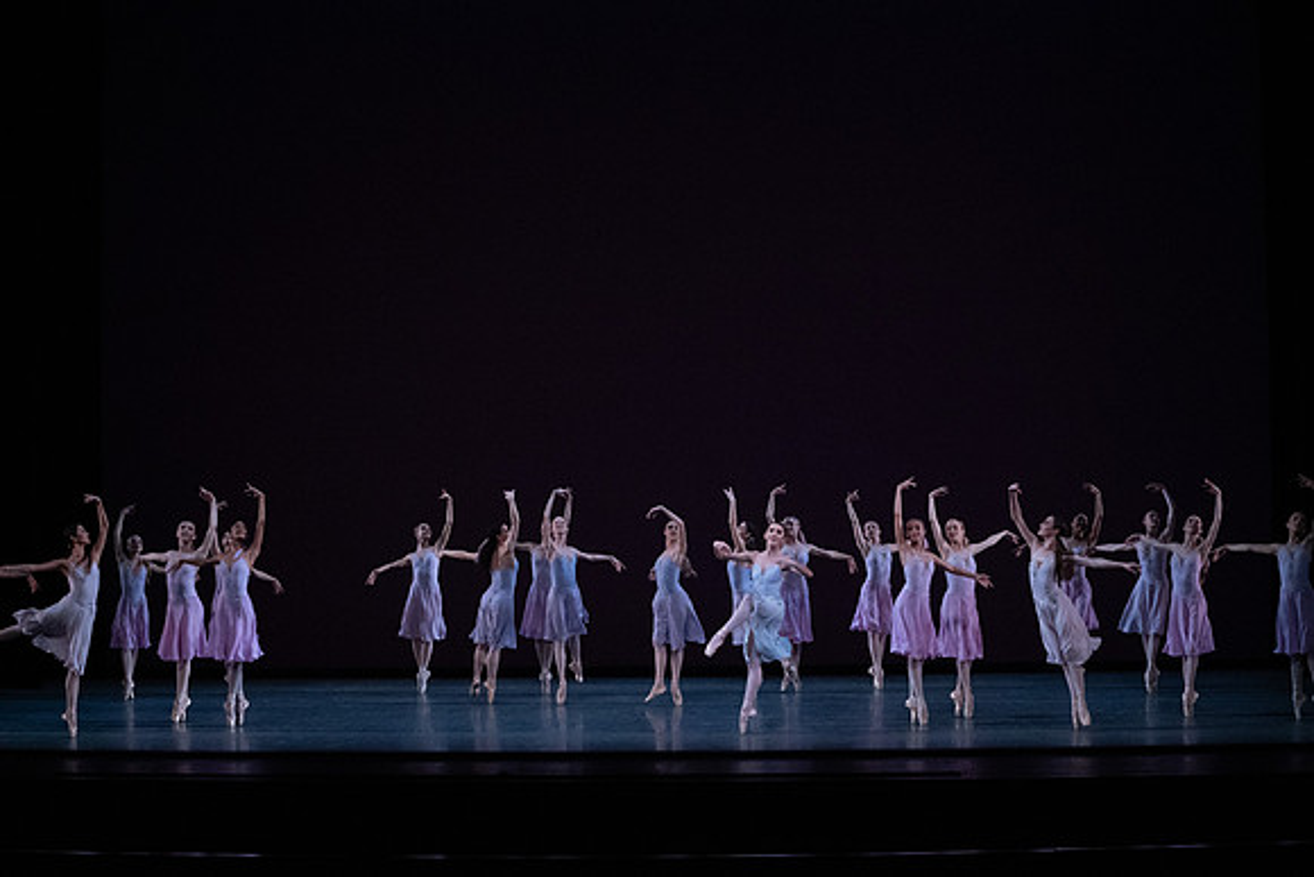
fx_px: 2555
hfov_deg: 28.8
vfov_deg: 19.5
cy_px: 438
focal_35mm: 70
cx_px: 657
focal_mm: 70
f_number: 13
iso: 12800
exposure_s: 1/400
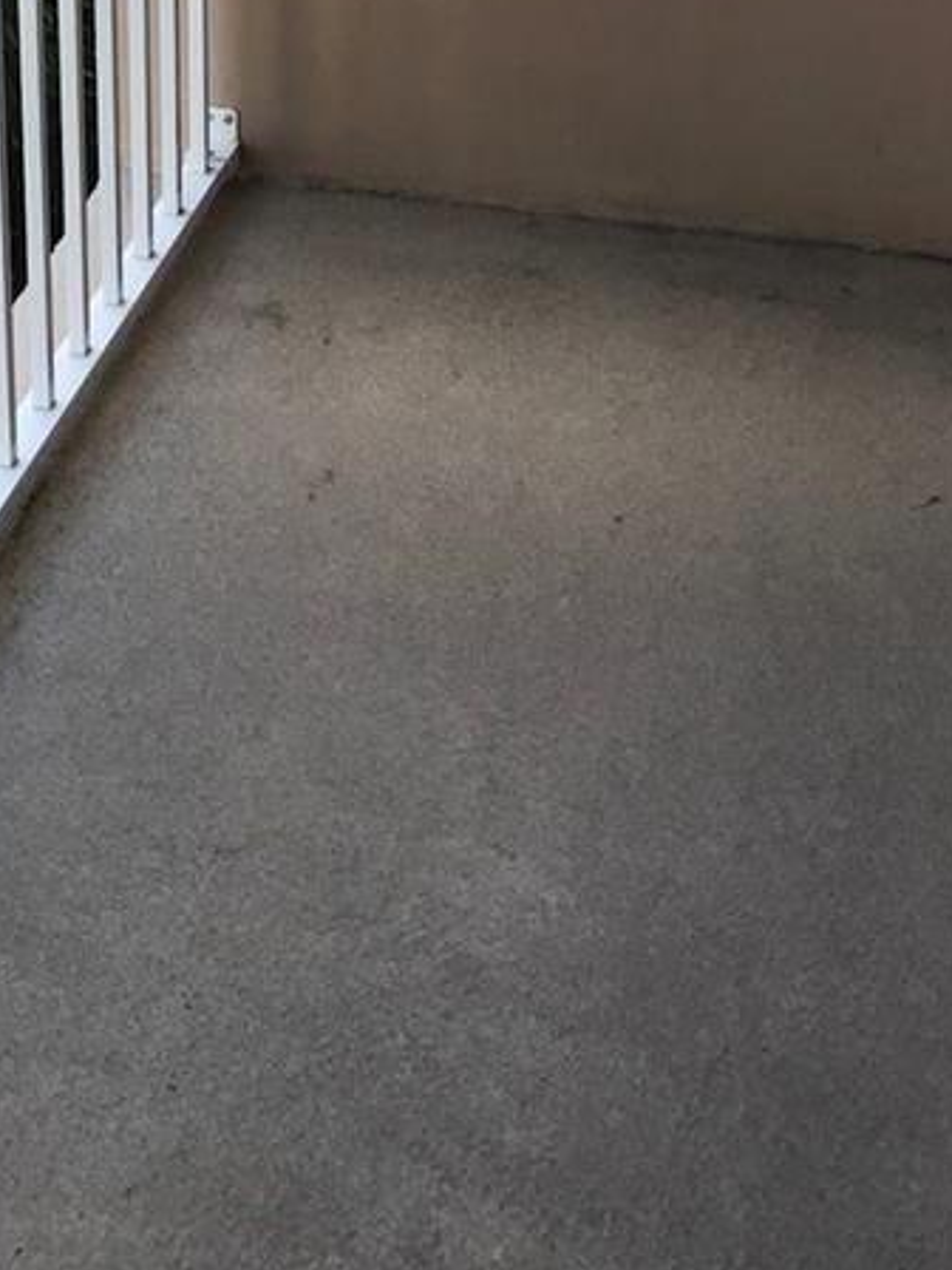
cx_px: 292
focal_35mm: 75
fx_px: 2750
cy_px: -196
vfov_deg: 24.0
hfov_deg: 19.6
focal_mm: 3.99
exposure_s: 1/292
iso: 20
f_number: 1.8
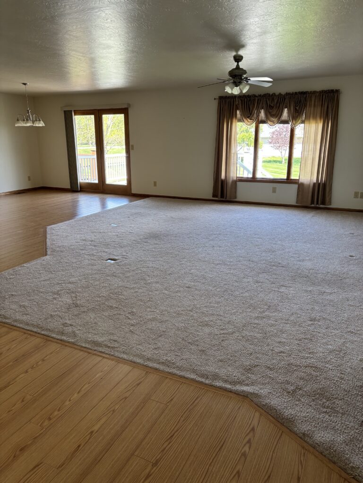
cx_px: 182
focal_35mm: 26
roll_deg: -0.3
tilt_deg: -15.8
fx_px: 364
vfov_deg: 67.3
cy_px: 242
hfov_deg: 53.1
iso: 125
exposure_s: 1/121
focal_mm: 5.96
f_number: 1.6
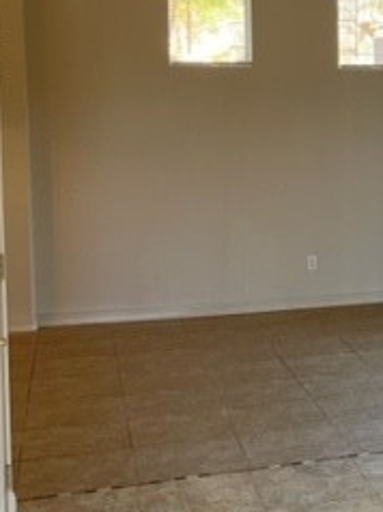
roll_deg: +0.0
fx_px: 1035
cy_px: 183
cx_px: 458
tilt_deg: -2.7
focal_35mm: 70
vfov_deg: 27.7
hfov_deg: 19.7
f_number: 1.6
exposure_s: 1/121
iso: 80
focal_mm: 5.1
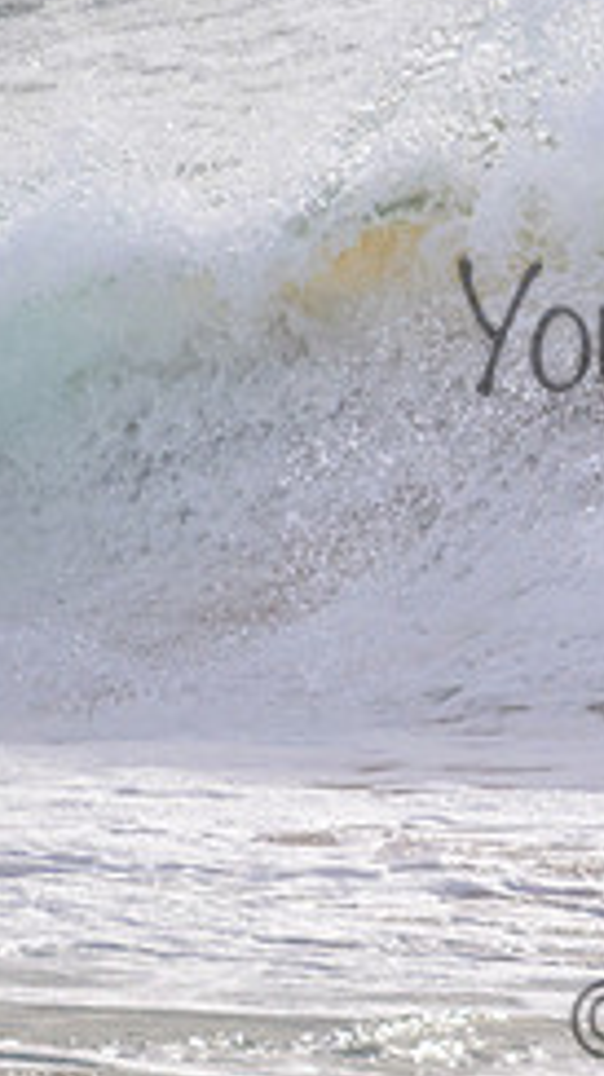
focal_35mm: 1990
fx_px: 56738
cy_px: 289
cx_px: 913
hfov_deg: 0.6
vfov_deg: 1.1
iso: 560
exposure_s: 1/2000
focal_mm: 800
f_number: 11
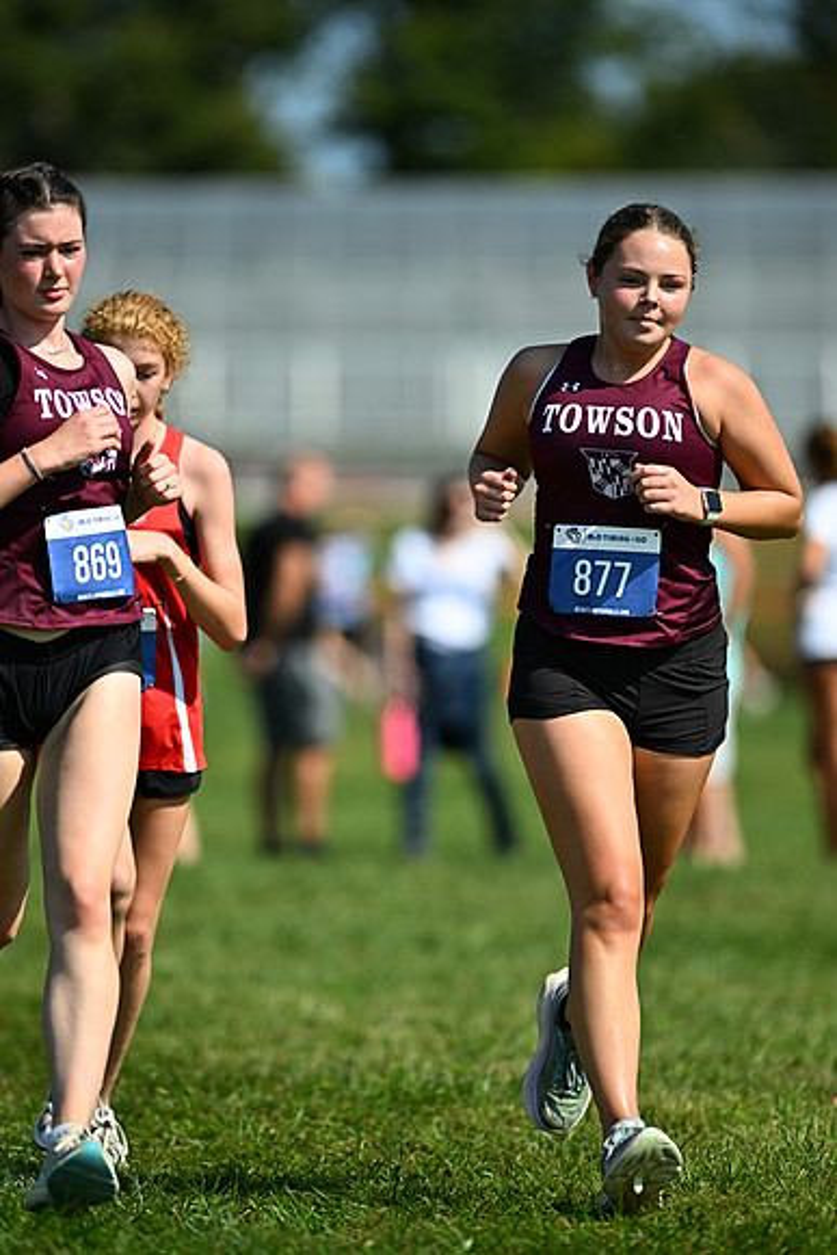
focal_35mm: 300
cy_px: 628
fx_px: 10455
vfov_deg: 6.9
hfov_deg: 4.6
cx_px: 418
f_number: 2.8
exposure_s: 1/2500
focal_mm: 300
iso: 125
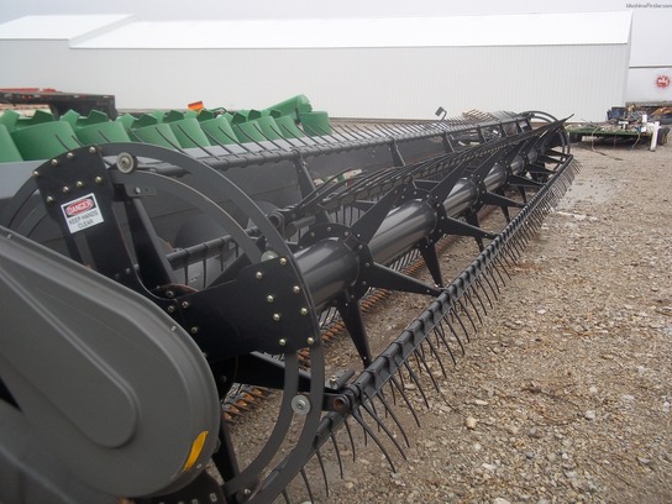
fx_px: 699
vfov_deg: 39.7
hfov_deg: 51.4
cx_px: 336
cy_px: 252
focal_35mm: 36
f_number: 3.1
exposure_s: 1/80
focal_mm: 6.5
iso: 80
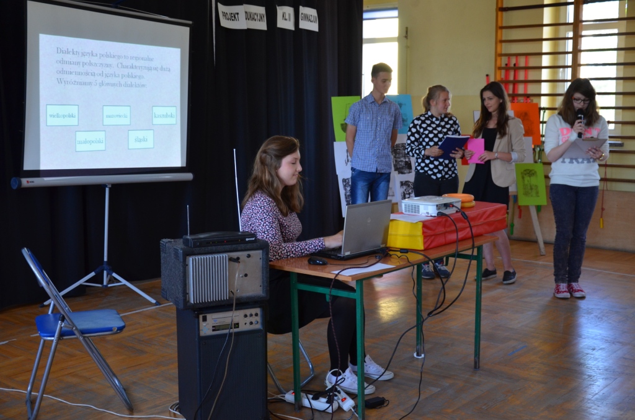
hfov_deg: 41.2
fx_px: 845
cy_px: 210
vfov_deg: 27.9
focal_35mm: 48
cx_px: 318
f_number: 4.2
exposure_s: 1/60
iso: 640
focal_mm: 32
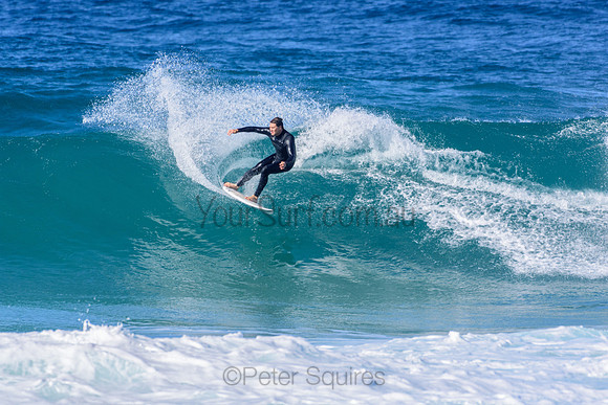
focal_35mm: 750
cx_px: 304
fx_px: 12669
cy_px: 202
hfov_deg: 2.7
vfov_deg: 1.8
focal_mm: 500
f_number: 5.6
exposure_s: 1/2000
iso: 320
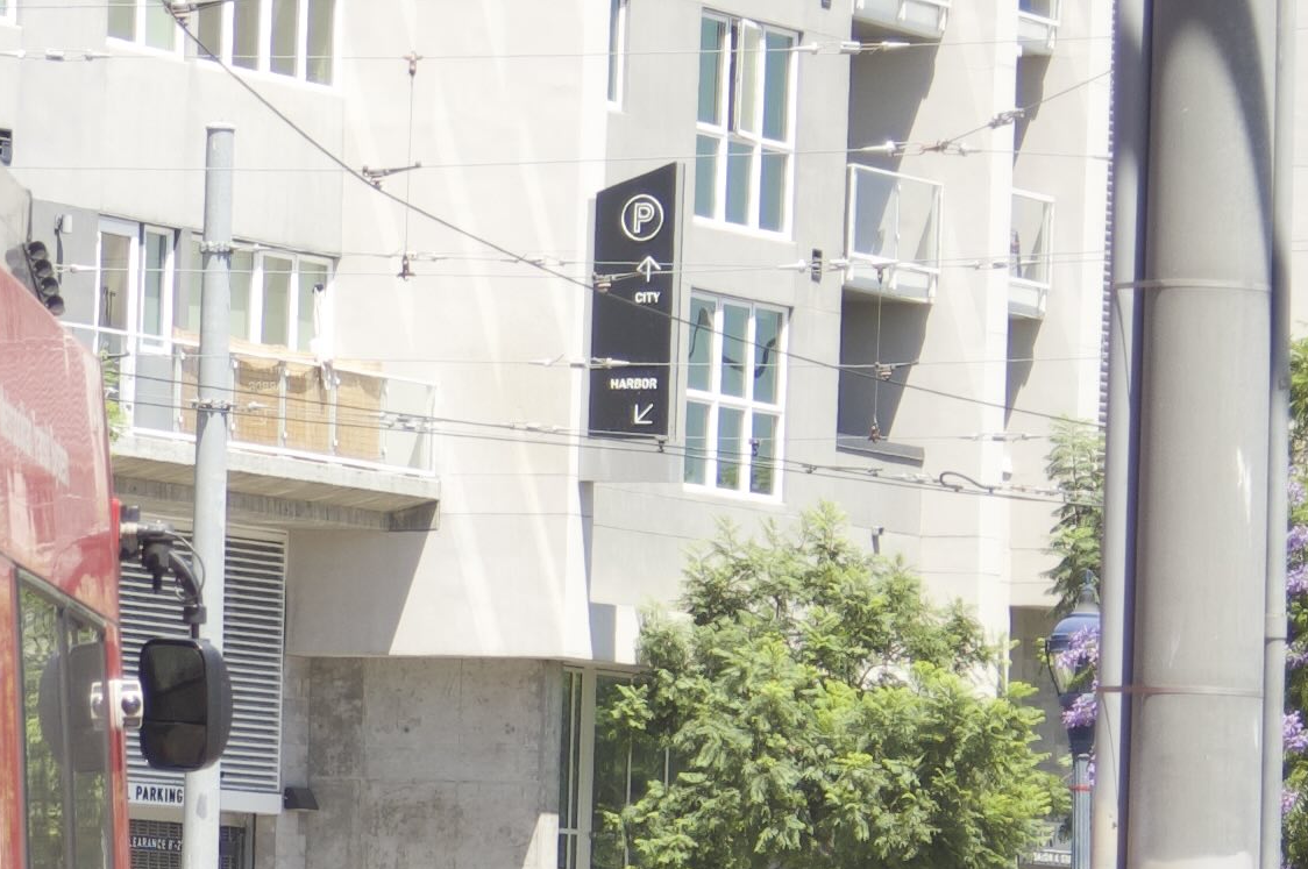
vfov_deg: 5.2
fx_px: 9618
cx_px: -365
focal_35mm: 265
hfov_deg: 7.7
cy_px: 920
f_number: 25
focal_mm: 66
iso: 200
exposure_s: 1/400
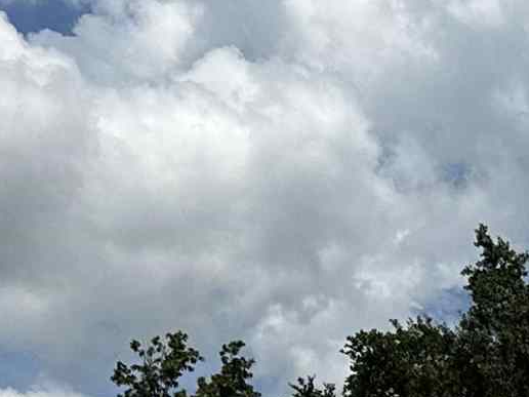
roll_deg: -0.2
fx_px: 2185
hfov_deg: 12.3
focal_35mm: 143
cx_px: 1032
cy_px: 869
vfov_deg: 9.5
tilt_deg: +1.5
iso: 80
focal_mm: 6.86
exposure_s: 1/7576
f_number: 1.78
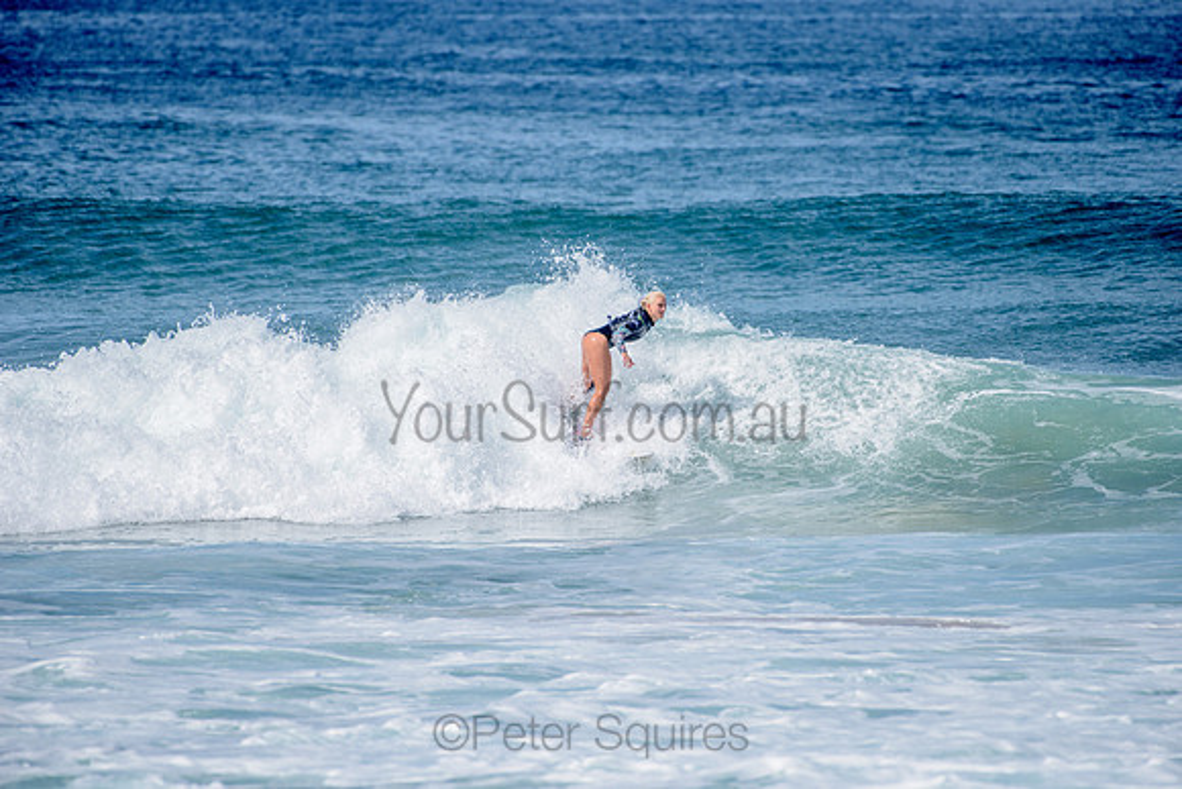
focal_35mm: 500
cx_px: 591
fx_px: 16420
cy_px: 394
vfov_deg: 2.8
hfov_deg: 4.1
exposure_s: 1/2500
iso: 250
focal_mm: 500
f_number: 6.3
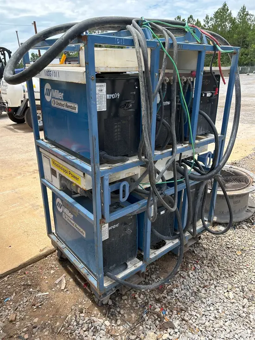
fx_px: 255
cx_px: 128
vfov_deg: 67.3
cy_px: 170
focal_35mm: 26
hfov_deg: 53.1
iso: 50
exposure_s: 1/1295
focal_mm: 5.7
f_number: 1.5
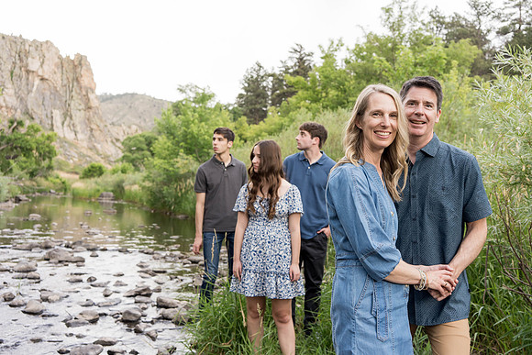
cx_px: 266
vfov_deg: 37.9
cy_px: 178
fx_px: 517
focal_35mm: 35
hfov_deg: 54.4
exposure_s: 1/80
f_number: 5
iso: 800
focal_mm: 35
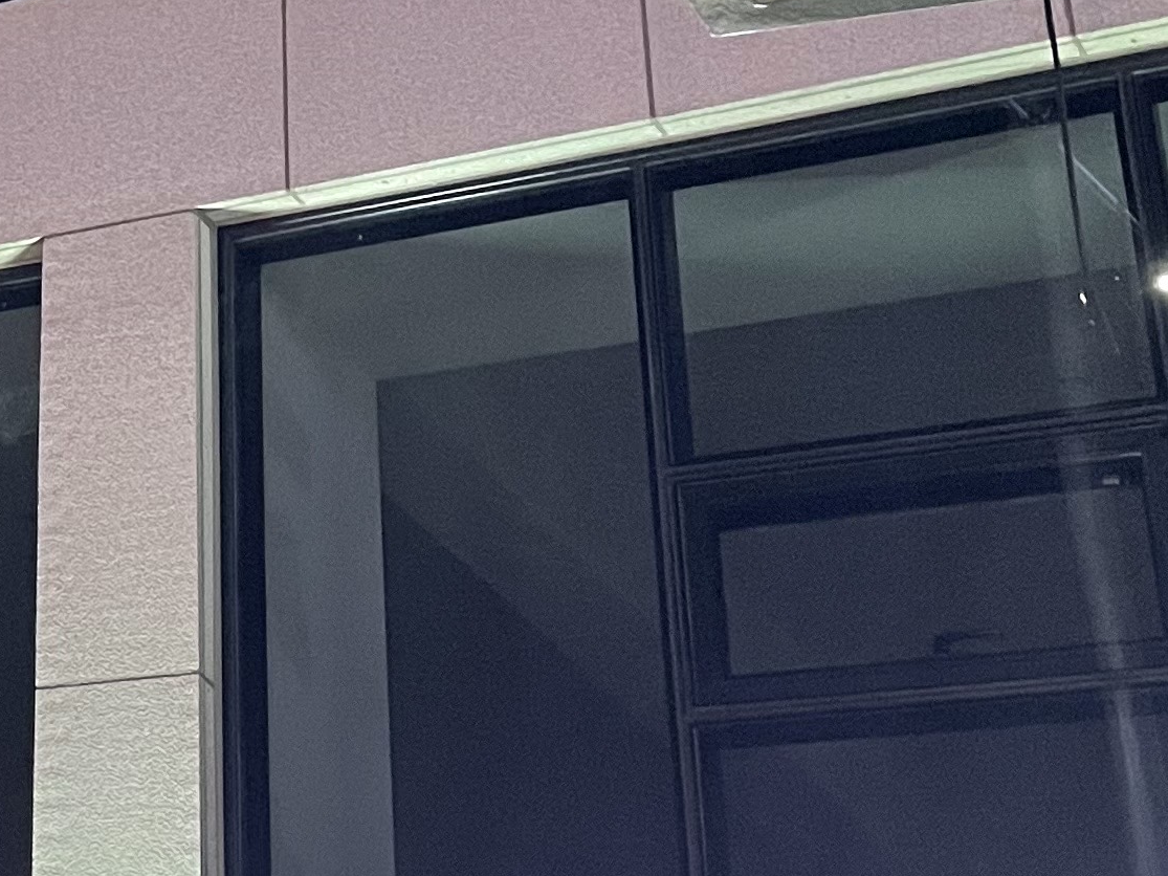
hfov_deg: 18.4
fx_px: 3171
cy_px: 100
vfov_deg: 15.6
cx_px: -599
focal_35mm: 94
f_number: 1.6
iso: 400
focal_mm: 4.2
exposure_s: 1/40
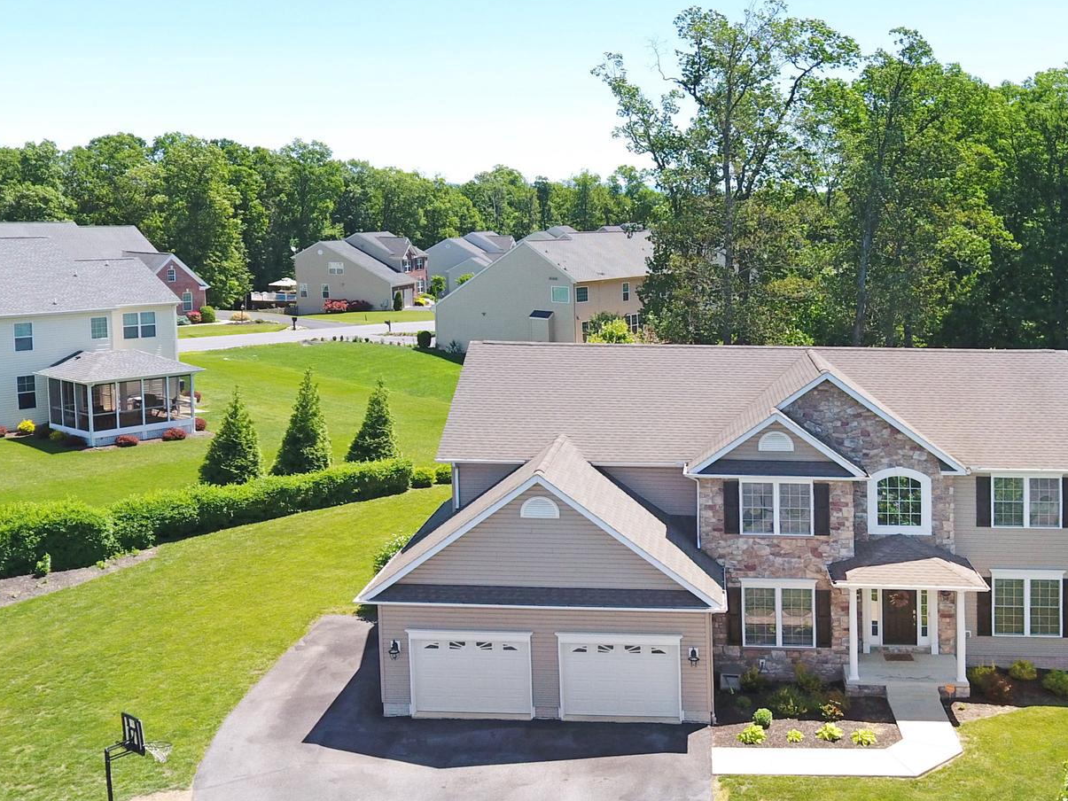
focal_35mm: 34
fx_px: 1049
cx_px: 715
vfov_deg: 40.9
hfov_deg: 52.9
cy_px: 575
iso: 100
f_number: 2.8
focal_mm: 3.61
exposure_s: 1/399
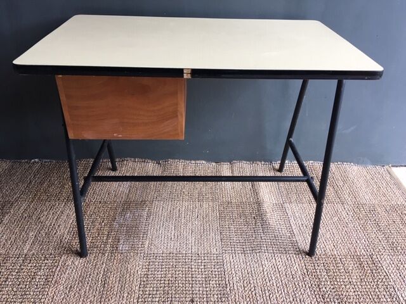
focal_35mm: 29
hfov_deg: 61.7
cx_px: 203
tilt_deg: -33.2
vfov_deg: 48.2
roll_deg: -1.6
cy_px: 152
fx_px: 340
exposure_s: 1/33
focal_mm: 4.15
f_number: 2.2
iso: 40
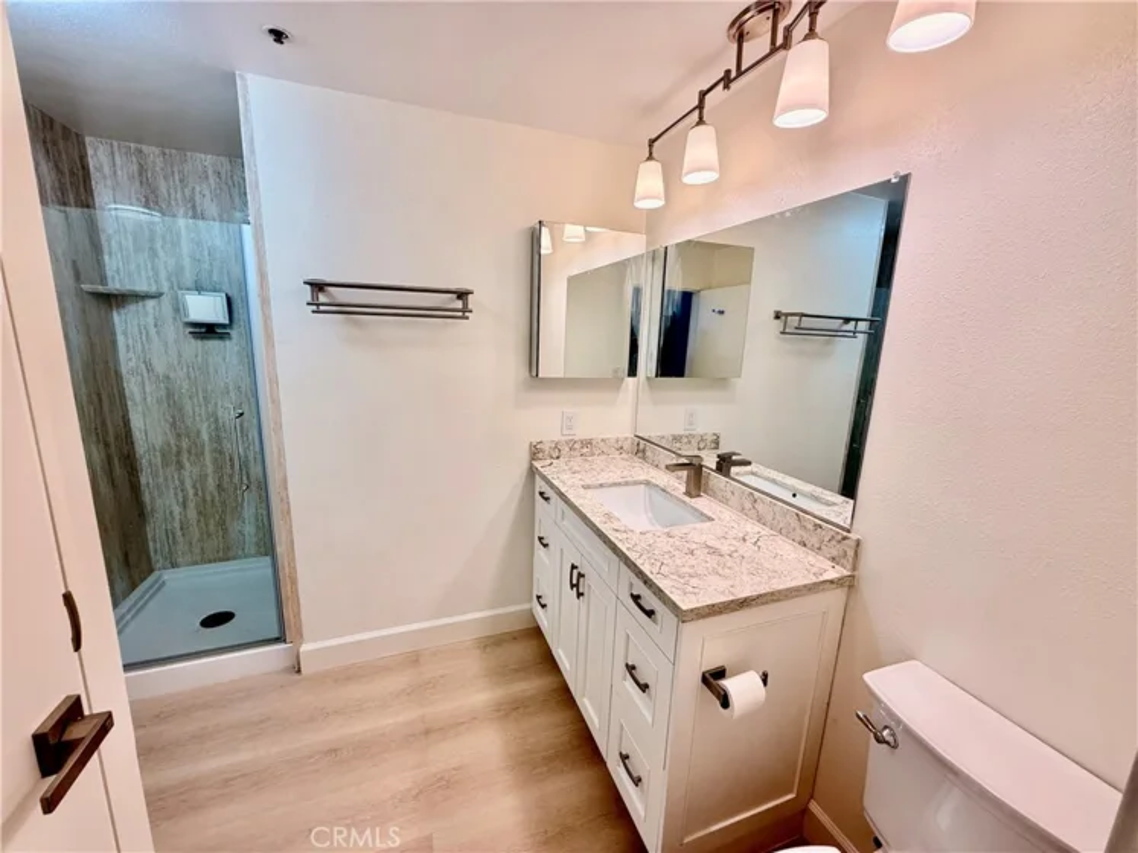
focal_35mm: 14
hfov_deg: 102.1
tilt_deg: -11.7
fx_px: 460
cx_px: 569
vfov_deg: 85.7
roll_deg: -2.2
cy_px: 426
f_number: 2.2
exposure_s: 1/120
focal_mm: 2.22
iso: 125
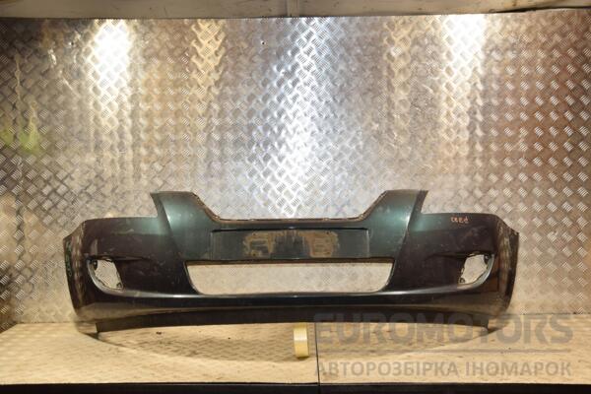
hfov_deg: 43.6
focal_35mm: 45
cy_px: 197
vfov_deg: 29.9
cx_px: 296
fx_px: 739
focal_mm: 30
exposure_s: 1/200
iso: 800
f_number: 5
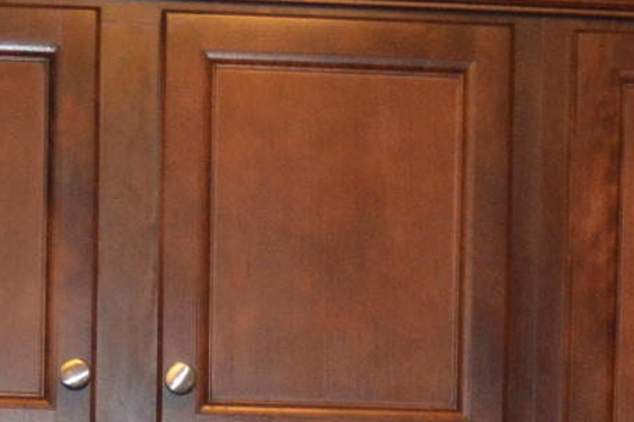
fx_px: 3503
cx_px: 476
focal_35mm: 199
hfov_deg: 10.3
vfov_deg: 6.4
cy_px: 1180
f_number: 3.5
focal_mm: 20
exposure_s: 1/60
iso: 800
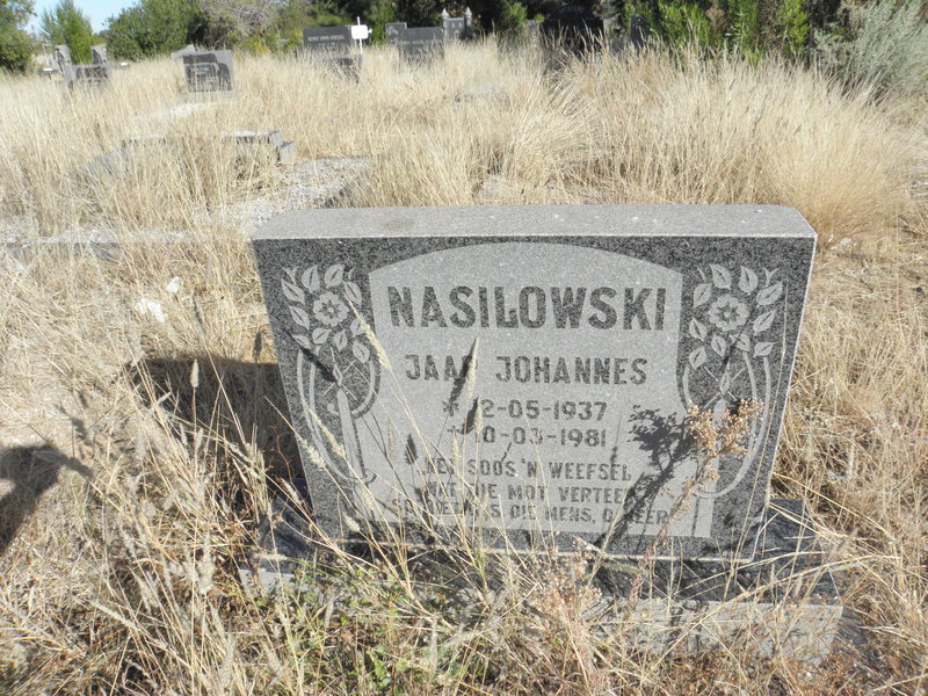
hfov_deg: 67.3
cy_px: 348
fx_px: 697
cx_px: 464
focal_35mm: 26
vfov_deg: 53.1
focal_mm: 4.6
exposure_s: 1/800
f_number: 6.3
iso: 200
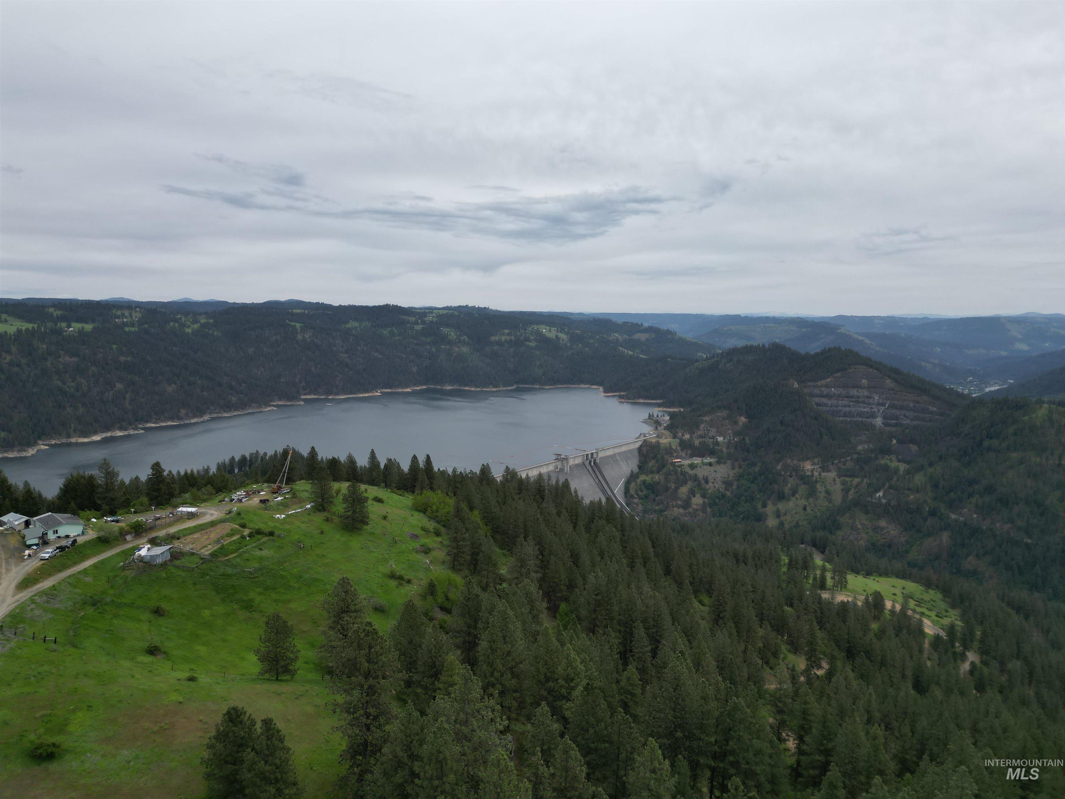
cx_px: 532
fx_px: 738
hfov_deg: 71.6
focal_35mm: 24
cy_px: 400
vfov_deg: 56.8
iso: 110
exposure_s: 1/3200
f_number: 1.7
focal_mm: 6.72
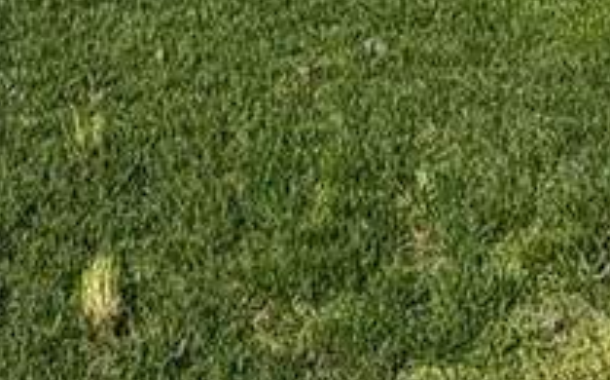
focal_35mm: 91
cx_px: 228
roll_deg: +0.5
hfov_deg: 22.8
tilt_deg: +7.2
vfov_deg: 10.6
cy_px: -710
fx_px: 1511
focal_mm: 2.22
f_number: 2.2
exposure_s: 1/2494
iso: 50
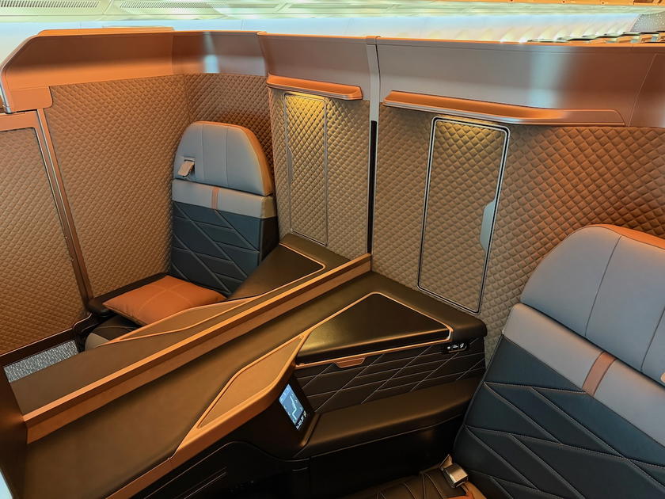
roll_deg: +0.9
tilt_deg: -27.0
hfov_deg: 71.6
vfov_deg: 56.8
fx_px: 461
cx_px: 332
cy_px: 250
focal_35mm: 24
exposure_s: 1/38
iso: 1000
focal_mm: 6.76
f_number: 1.78
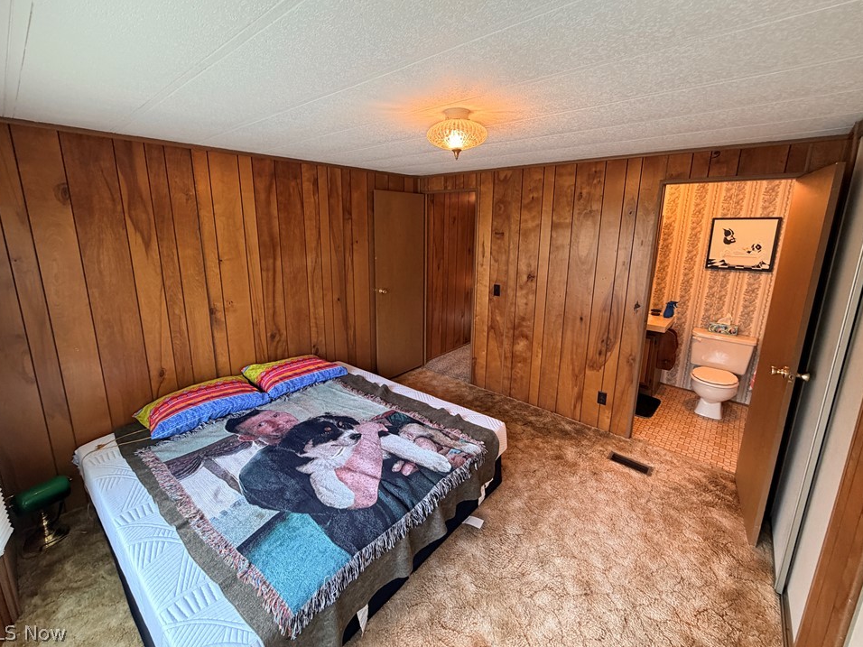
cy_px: 301
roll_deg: -0.4
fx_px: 374
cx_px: 434
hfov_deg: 98.2
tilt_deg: -13.6
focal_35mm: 15
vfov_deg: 81.6
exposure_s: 1/60
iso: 250
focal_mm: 2.22
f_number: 2.2
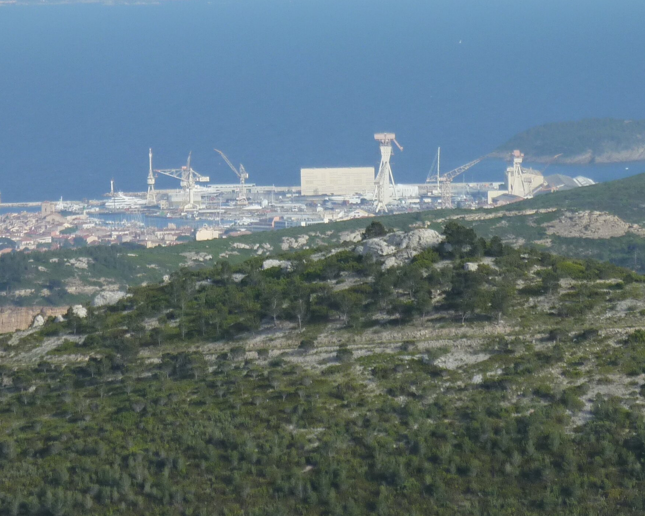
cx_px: 206
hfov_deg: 7.9
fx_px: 4638
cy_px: 161
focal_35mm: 243
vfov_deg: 6.4
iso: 125
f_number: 4.4
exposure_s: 1/500
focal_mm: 19.5
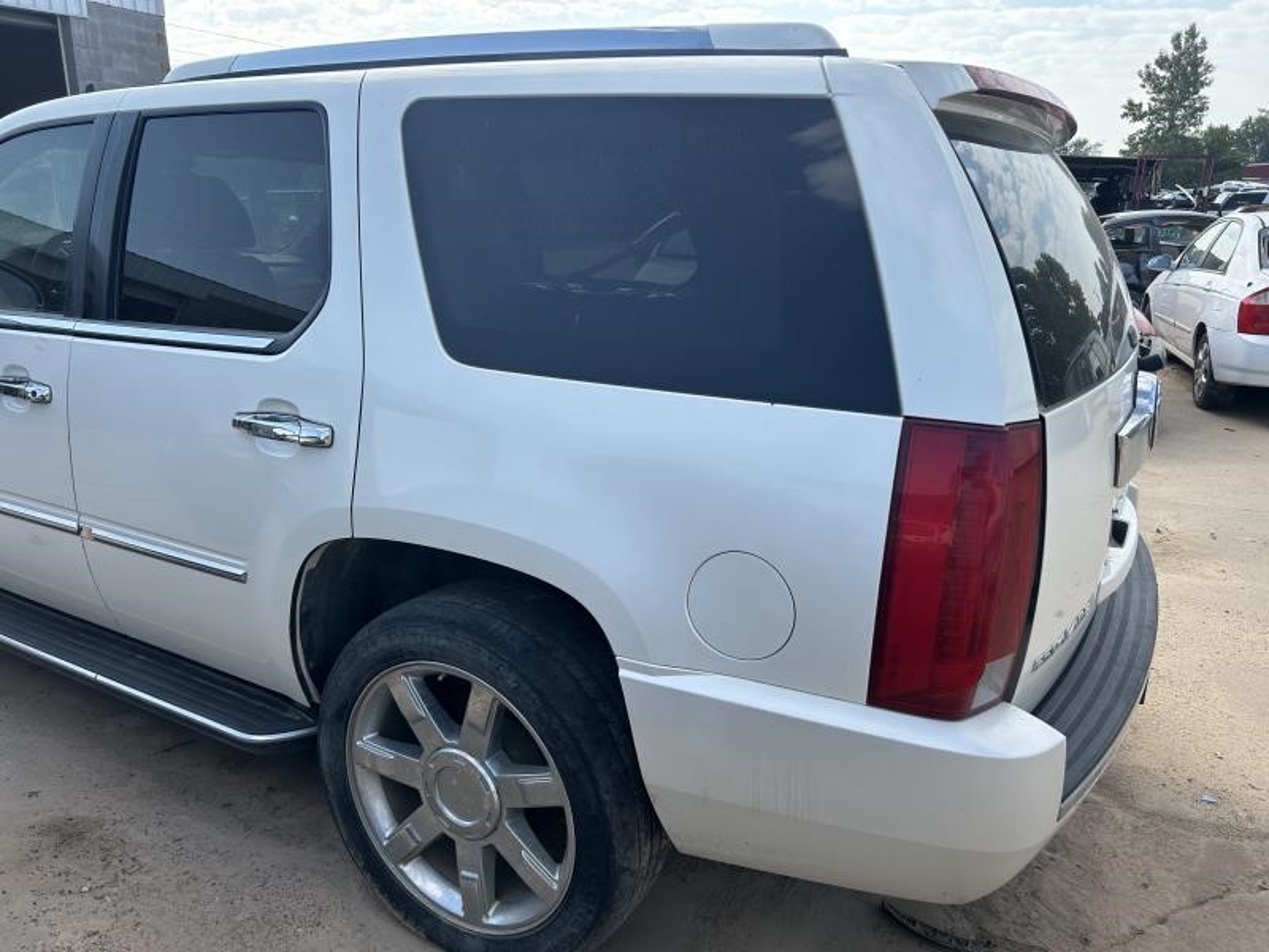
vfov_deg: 53.1
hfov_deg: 67.3
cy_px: 476
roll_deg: +0.5
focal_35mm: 26
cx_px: 634
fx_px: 953
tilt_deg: -17.0
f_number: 1.5
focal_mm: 5.7
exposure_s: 1/1645
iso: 50
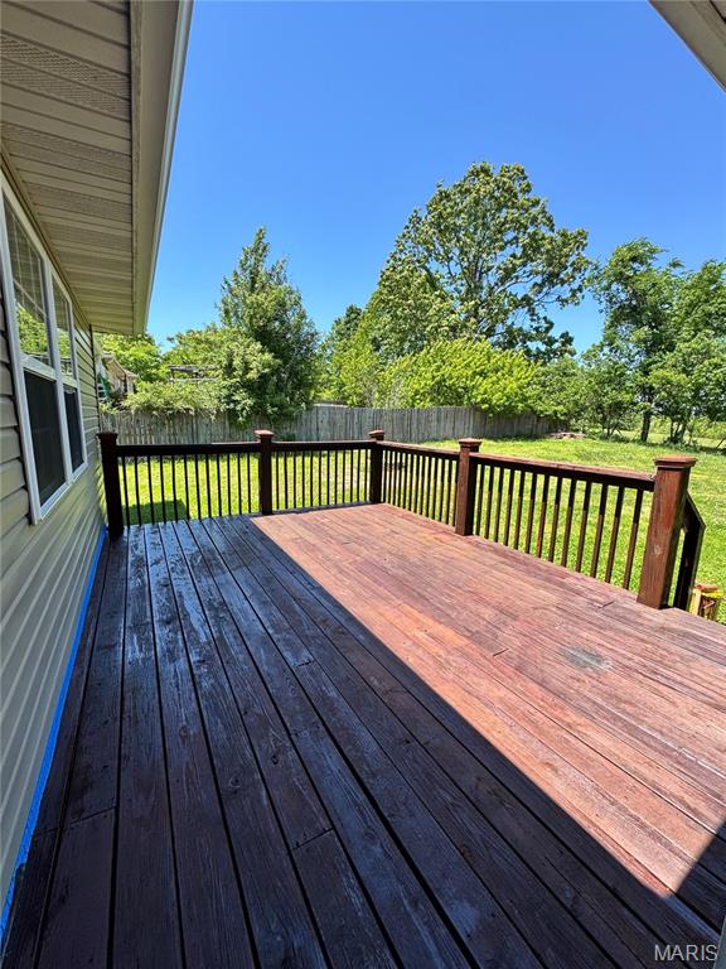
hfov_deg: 85.7
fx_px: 391
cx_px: 363
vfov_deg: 102.1
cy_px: 484
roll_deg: -1.2
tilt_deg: -10.3
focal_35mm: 14
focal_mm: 2.22
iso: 40
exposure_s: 1/565
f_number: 2.2
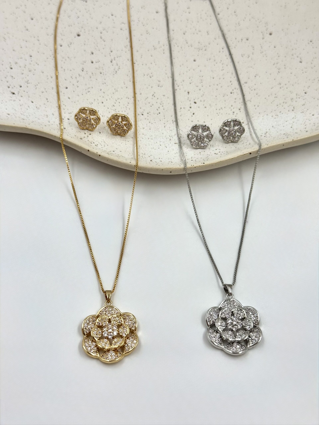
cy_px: 212
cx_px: 160
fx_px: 590
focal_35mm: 48
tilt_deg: -56.5
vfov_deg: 39.7
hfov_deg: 30.3
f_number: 1.78
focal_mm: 6.76
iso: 64
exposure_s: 1/1238
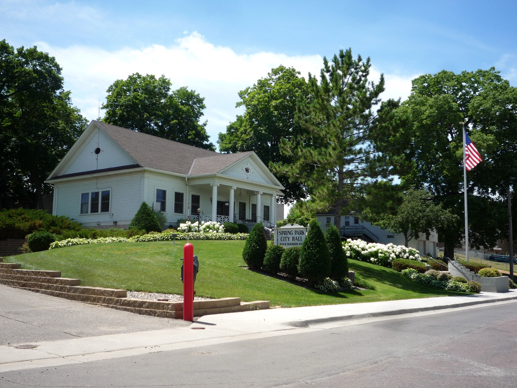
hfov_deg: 51.4
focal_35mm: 36
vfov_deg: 39.7
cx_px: 258
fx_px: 538
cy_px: 194
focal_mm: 6.3
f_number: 3.8
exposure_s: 1/800
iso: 100
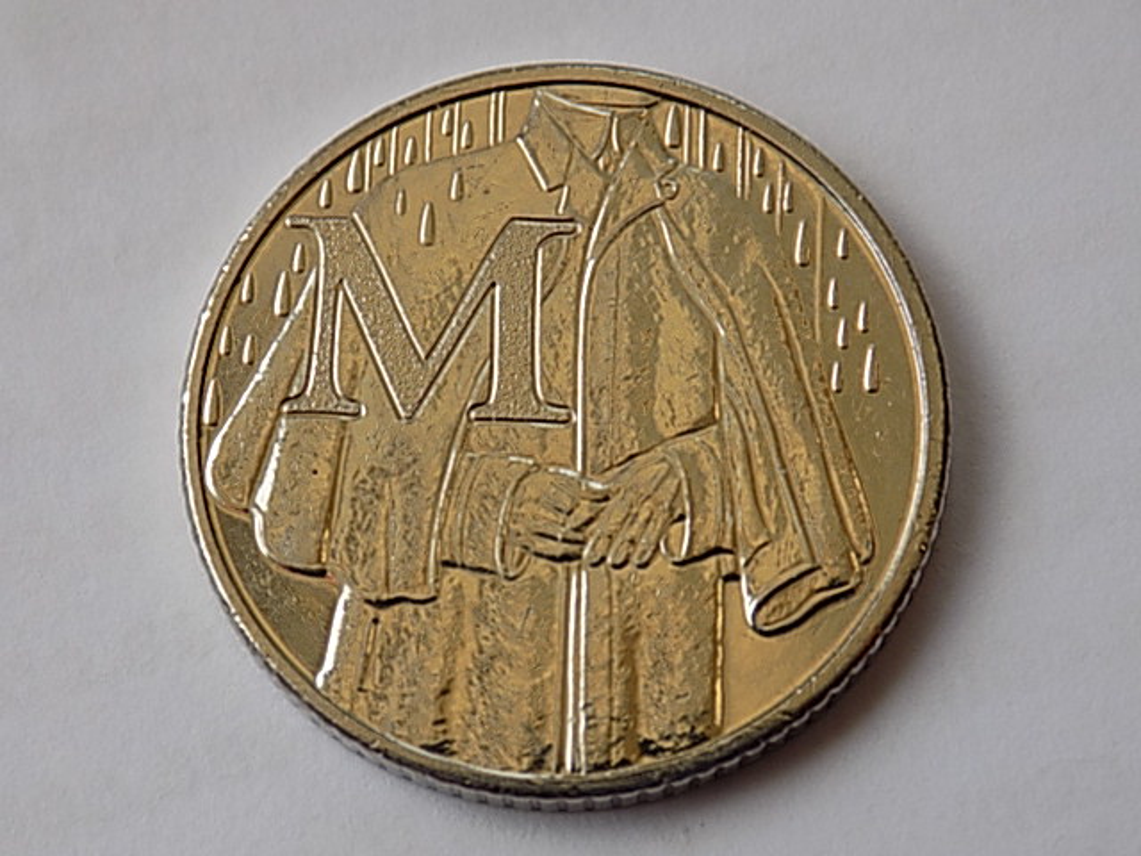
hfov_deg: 16.7
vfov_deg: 12.6
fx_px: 3889
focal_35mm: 118
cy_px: 428
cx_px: 570
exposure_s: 1/30
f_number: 4.8
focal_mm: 20.9
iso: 100
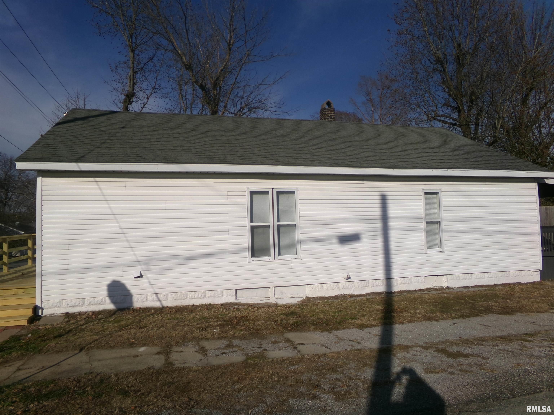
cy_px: 208
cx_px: 277
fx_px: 384
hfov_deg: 71.6
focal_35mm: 24
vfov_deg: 56.8
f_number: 11.07
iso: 100
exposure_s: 1/320
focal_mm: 4.3
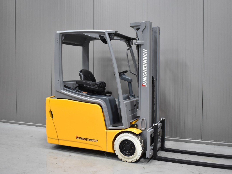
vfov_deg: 39.6
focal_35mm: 36
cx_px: 120
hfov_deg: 51.4
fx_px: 241
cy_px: 88
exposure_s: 1/60
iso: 1250
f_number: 4.5
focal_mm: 22
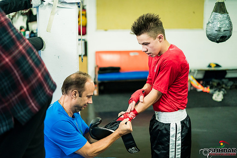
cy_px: 79
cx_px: 118
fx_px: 329
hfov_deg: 39.6
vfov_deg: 27.0
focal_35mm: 50
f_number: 1.8
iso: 3200
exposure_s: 1/640
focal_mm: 50
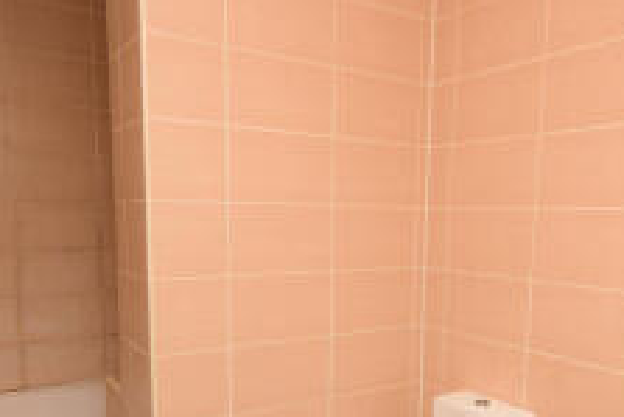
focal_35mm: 32
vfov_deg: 40.2
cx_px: 347
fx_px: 555
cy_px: 306
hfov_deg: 58.5
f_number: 14
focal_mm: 10
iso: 800
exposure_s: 1/60
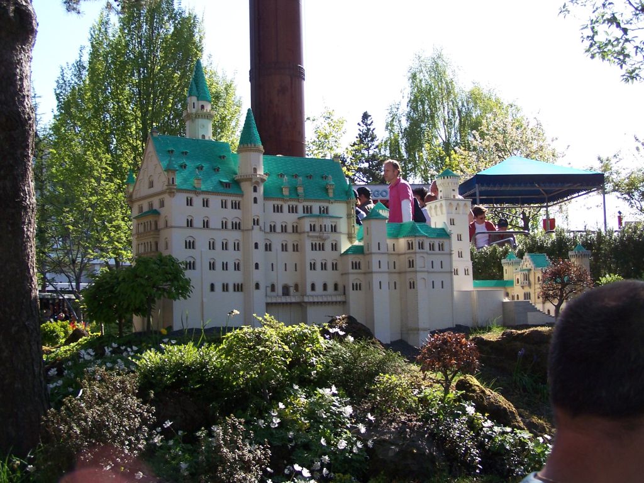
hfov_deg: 39.7
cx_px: 322
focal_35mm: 48
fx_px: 893
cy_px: 242
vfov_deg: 30.3
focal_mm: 8
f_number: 3
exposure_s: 1/750
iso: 80
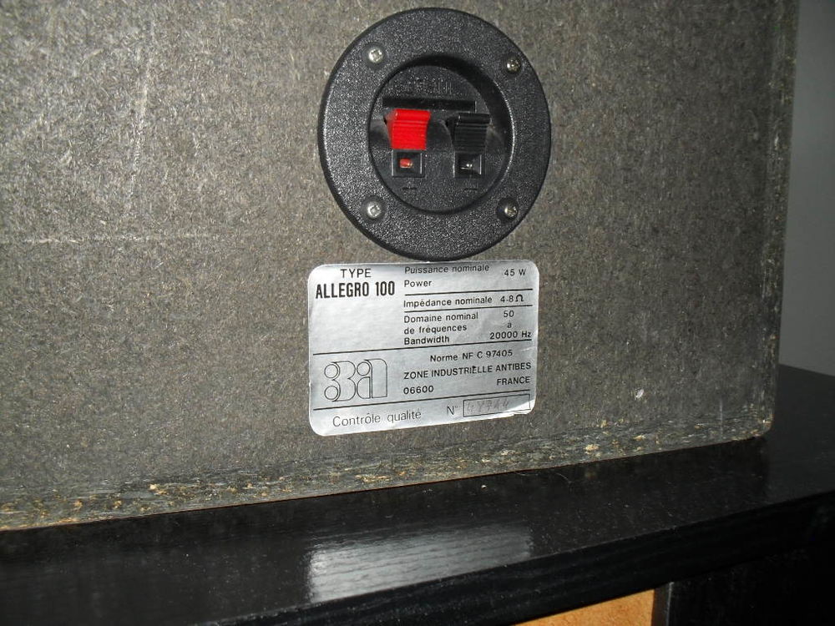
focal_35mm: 35
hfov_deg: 52.6
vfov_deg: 40.7
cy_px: 313
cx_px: 418
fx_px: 844
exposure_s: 1/45
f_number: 3.2
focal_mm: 6.3
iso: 200
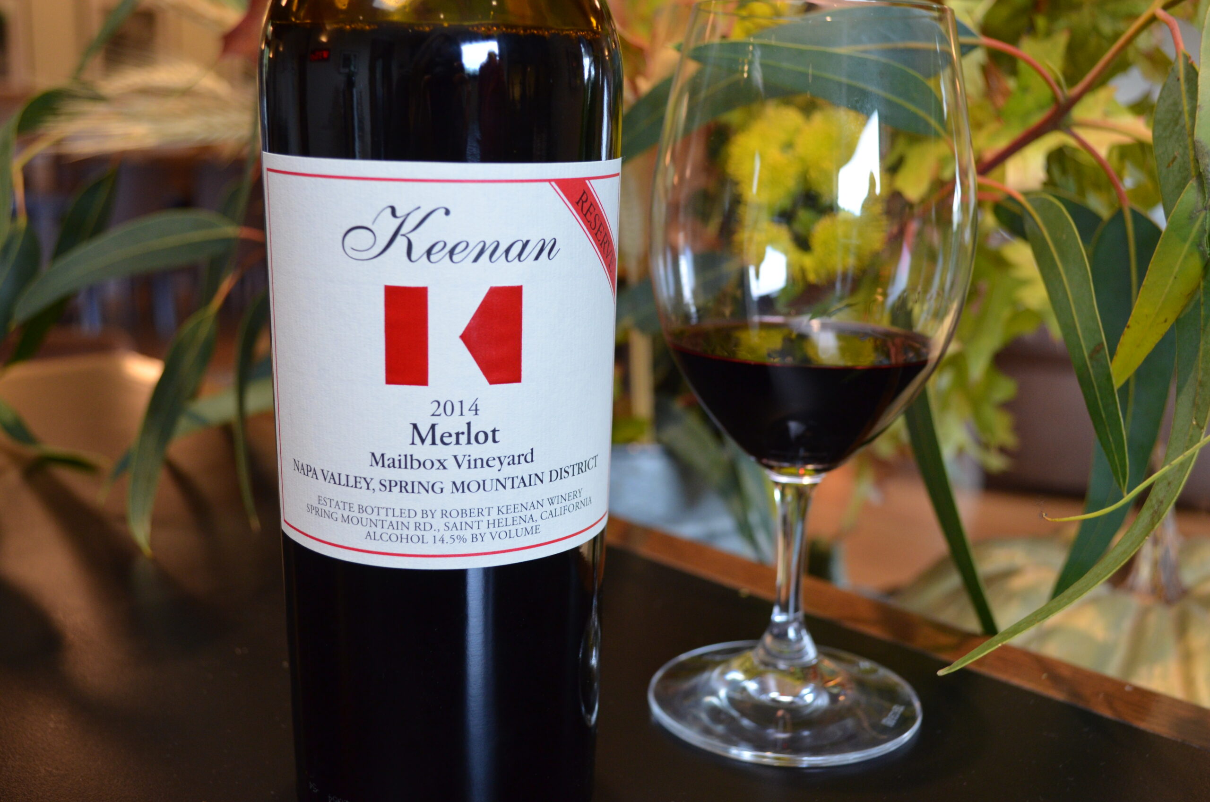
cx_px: 605
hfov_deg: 46.5
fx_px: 1409
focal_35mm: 42
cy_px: 401
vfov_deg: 31.8
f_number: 4.5
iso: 800
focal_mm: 28
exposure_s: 1/50
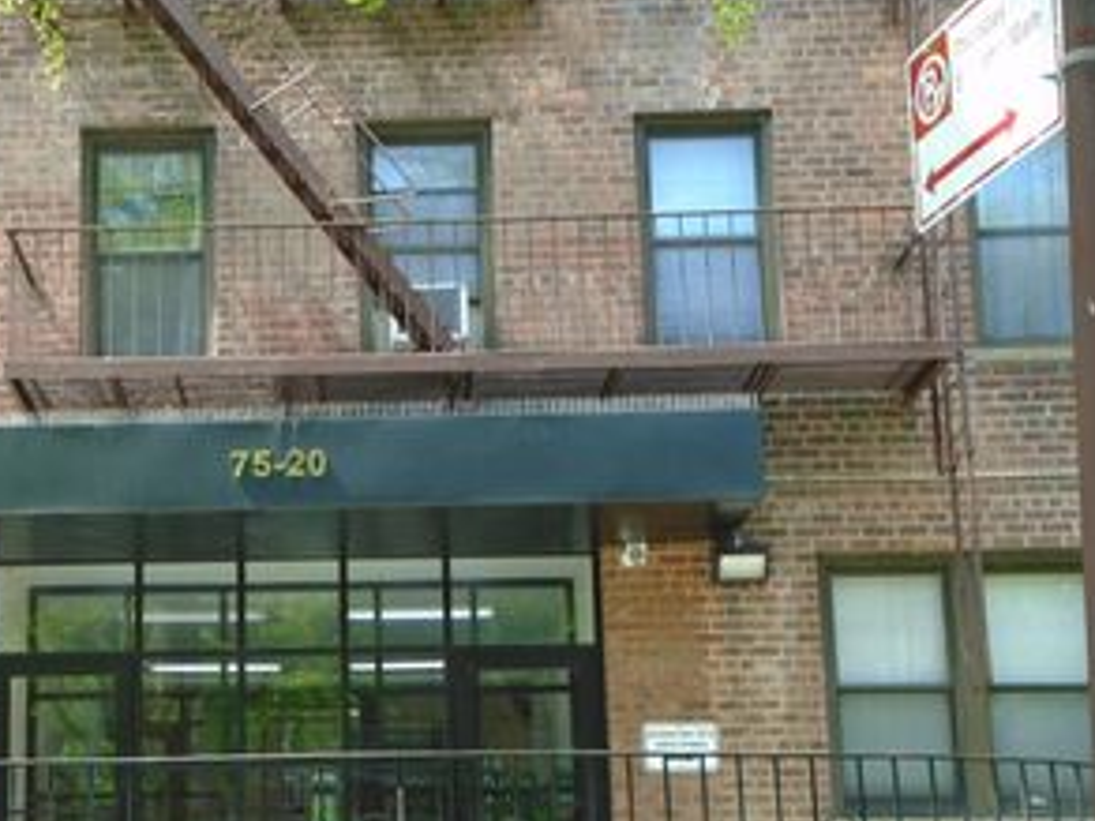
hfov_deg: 26.7
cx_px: 281
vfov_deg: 20.4
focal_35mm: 72
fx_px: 2278
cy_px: 549
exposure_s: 1/100
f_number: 4.1
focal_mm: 7.4
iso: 100
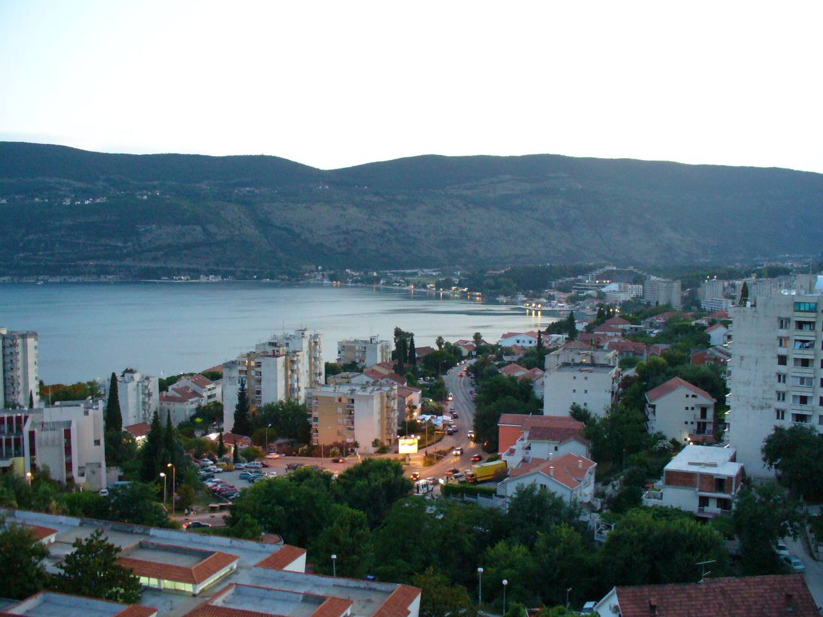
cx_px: 412
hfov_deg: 50.1
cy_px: 308
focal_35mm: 37
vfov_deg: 38.7
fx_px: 880
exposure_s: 1/6
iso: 200
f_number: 2.8
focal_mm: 6.1
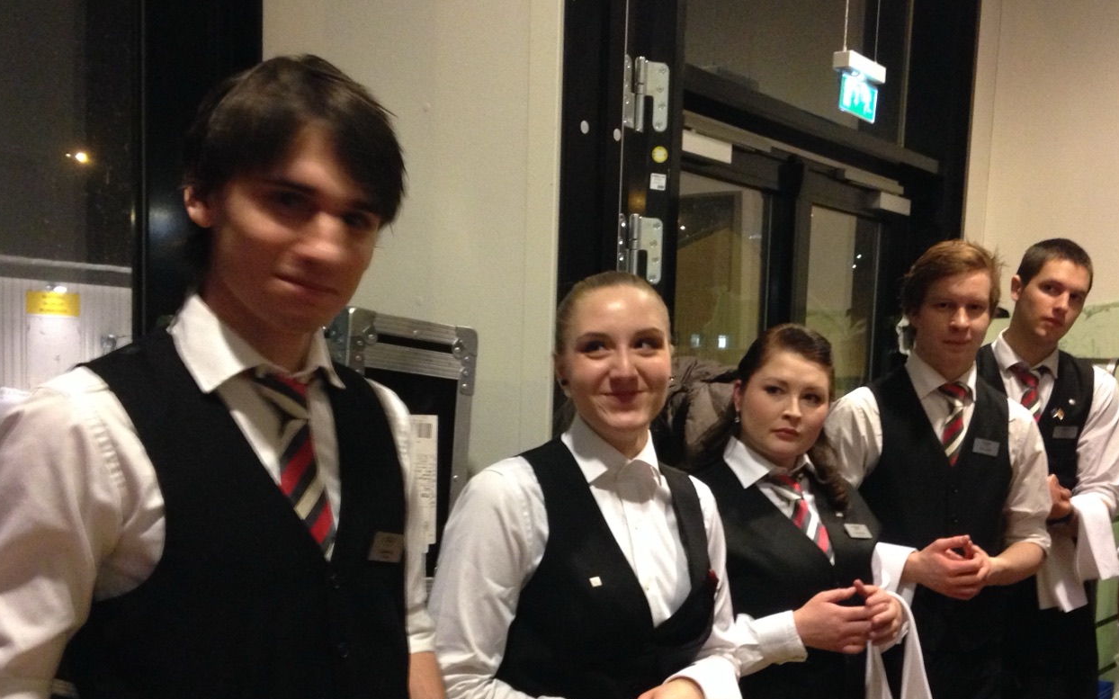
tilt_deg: -5.2
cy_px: 475
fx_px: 1372
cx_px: 657
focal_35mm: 45
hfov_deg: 44.2
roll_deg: -2.5
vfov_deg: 28.4
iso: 400
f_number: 2.4
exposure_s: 1/15
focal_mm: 4.12
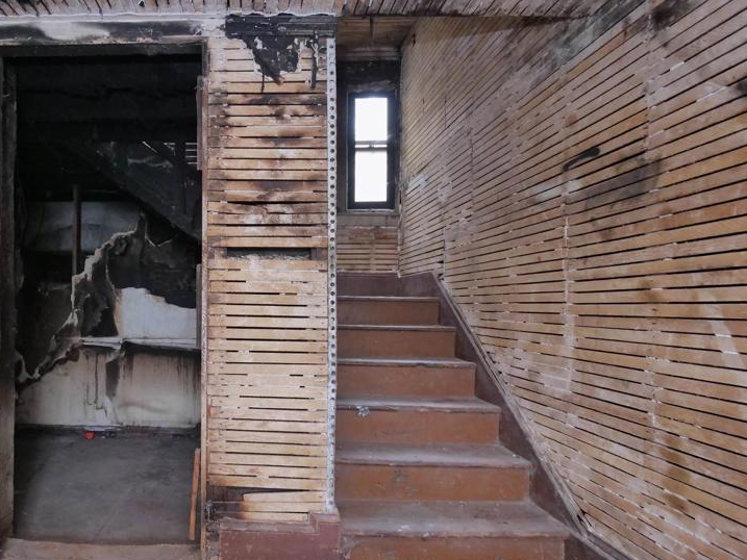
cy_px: 323
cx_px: 253
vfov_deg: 65.6
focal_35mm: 20
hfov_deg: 79.2
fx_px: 432
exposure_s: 1/40
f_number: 2.8
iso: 1250
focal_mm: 7
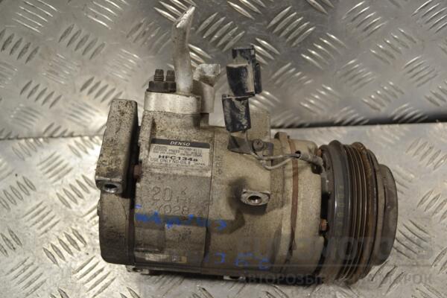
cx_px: 224
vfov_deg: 30.8
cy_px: 149
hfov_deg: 45.0
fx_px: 540
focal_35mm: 44
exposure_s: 1/125
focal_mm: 29
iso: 400
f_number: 5.6
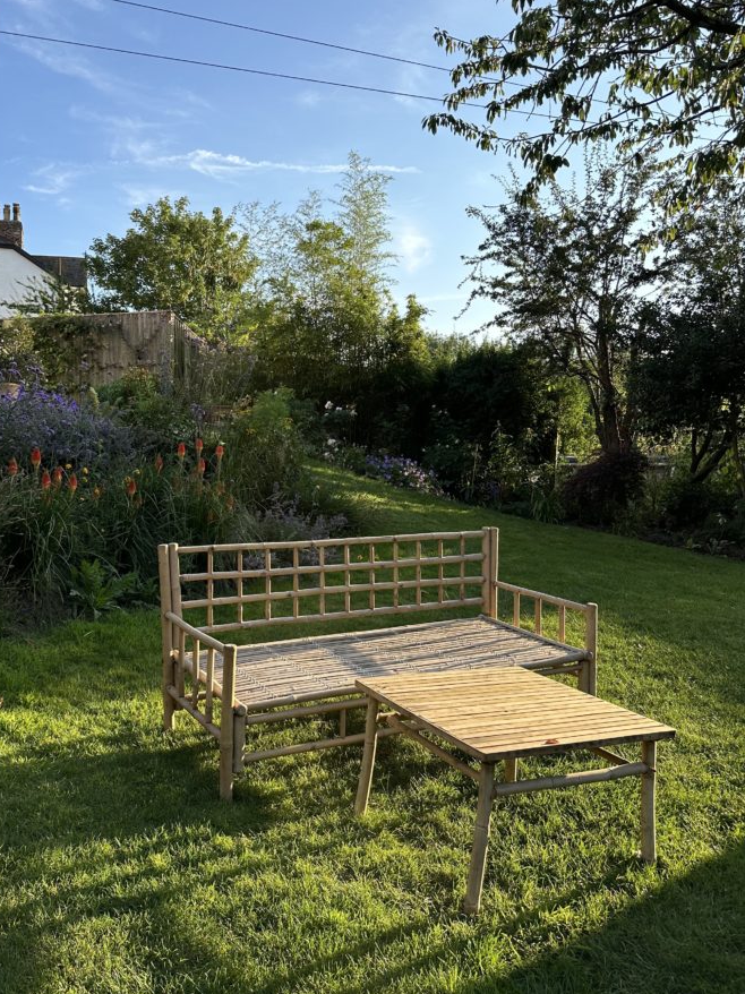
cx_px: 311
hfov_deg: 49.5
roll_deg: -1.5
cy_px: 482
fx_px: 804
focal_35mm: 28
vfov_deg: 63.4
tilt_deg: -1.0
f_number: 1.78
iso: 80
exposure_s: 1/1473
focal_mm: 6.86
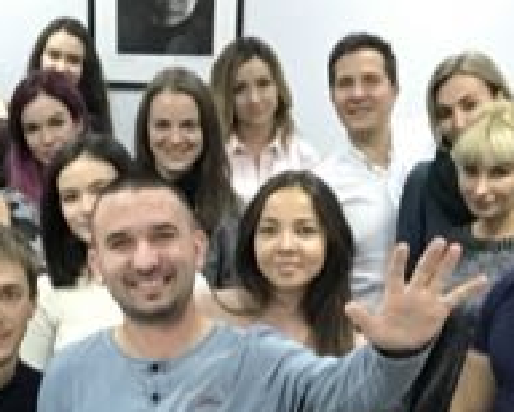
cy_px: 492
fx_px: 1386
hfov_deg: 21.0
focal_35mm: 91
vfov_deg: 16.3
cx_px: 217
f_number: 2.2
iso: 160
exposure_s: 1/33
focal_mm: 2.87
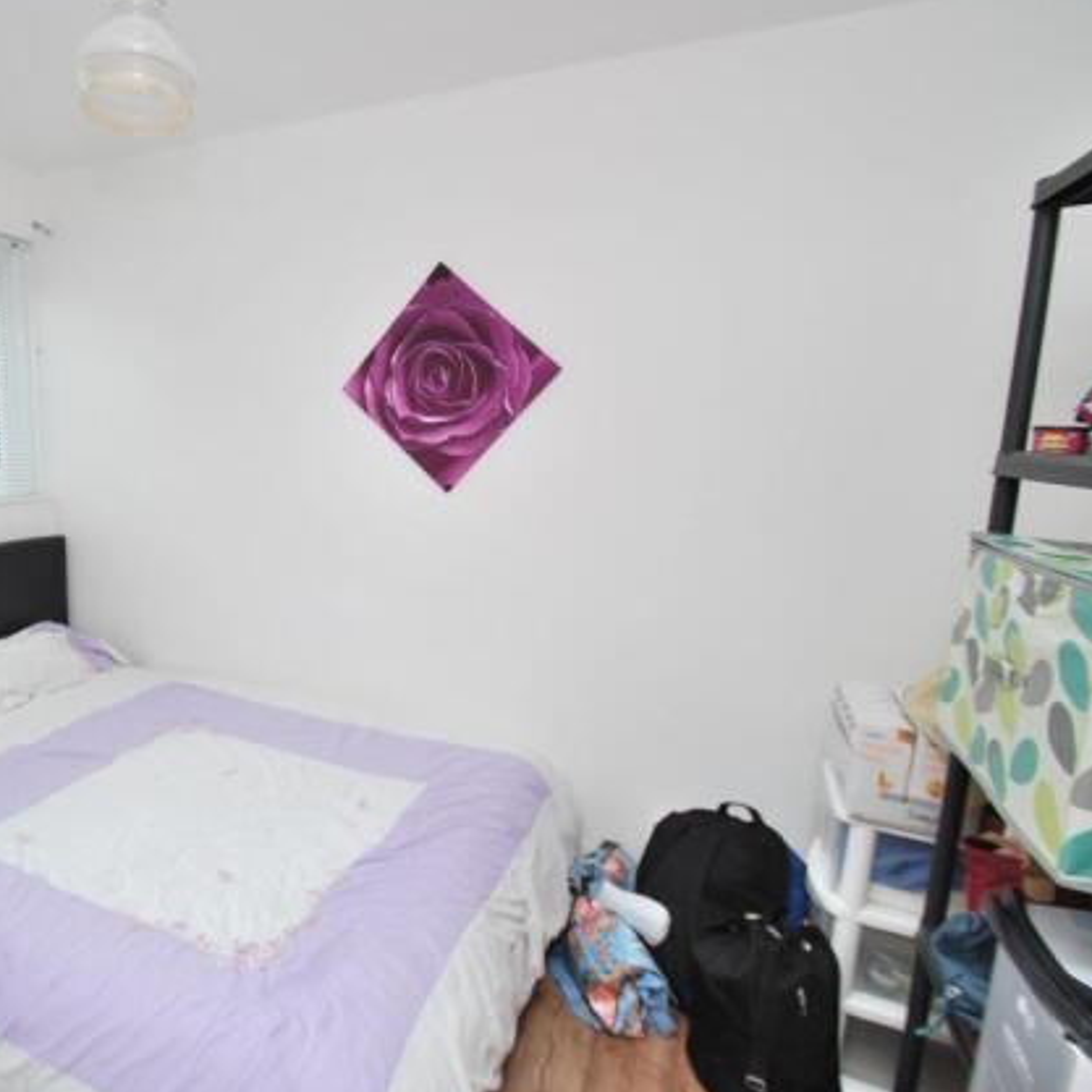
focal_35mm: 20
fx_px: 714
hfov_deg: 70.7
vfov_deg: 74.8
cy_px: 541
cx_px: 297
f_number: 5.6
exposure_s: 1/125
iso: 200
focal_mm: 10
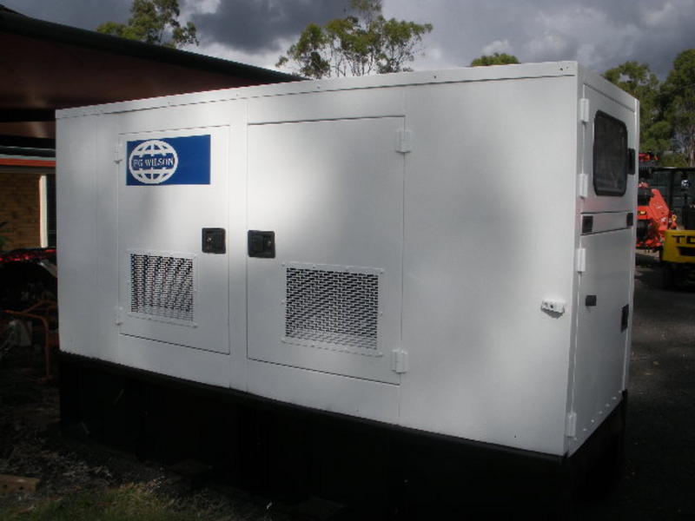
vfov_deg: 39.7
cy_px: 260
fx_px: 723
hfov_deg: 51.4
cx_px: 348
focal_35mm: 36
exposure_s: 1/472
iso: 64
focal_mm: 6.3
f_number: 5.6
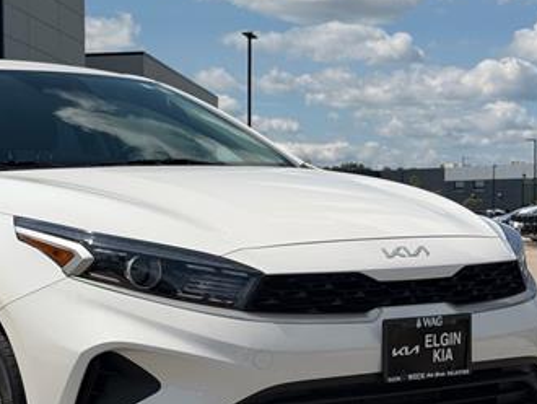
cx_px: 104
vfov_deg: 15.8
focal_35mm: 93
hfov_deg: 20.8
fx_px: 1444
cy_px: 318
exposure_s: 1/13333
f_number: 1.78
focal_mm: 6.76
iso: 80
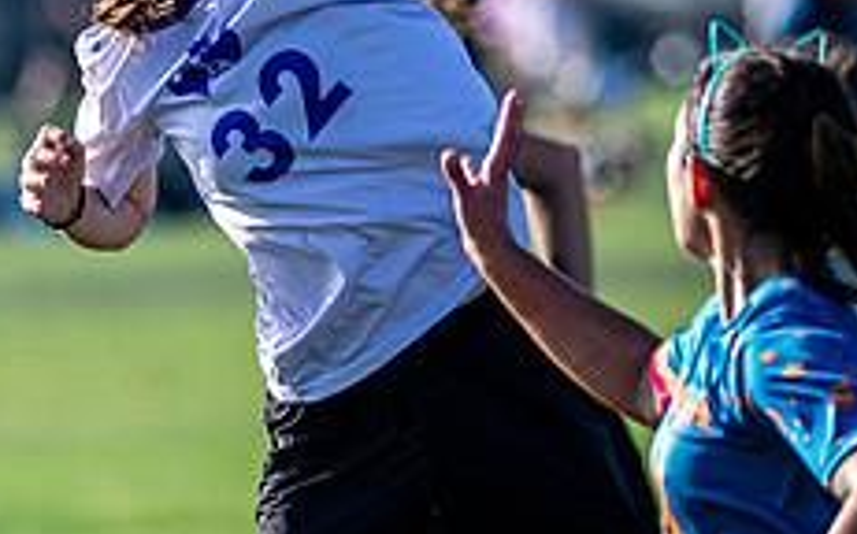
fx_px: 16081
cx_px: 312
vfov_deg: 1.9
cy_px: 182
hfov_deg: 3.1
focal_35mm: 689
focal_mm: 190
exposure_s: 1/2500
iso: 320
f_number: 3.2
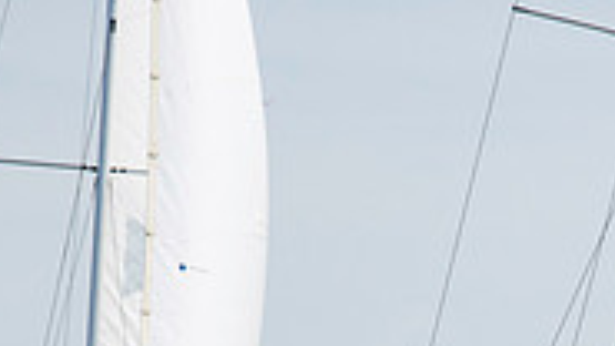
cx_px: 542
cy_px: 561
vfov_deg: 0.8
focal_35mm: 1508
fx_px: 24588
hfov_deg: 1.4
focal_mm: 300
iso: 320
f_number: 5
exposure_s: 1/4000
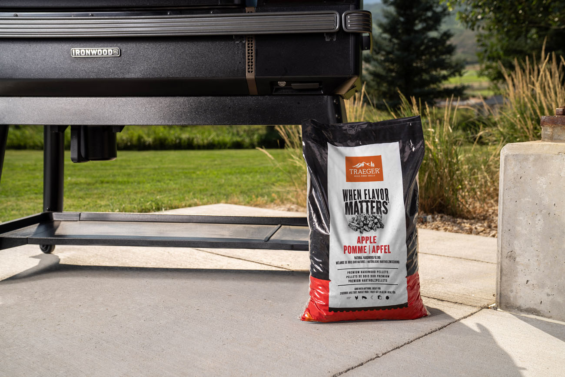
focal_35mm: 39
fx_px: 612
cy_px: 188
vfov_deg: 34.2
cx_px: 282
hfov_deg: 49.5
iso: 64
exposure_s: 1/160
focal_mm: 39
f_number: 4.5
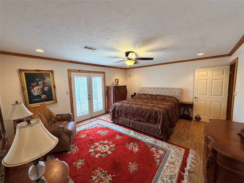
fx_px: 99
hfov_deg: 102.1
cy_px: 92
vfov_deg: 85.7
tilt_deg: -5.0
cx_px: 122
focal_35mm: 14
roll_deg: +0.5
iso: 200
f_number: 2.2
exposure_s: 1/60
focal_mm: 2.22
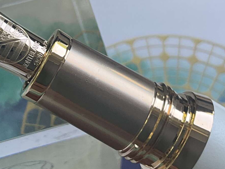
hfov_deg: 23.4
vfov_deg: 17.6
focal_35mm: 83
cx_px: 74
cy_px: 35
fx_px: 540
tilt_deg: -62.5
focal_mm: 3
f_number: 1.8
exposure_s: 1/122
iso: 64
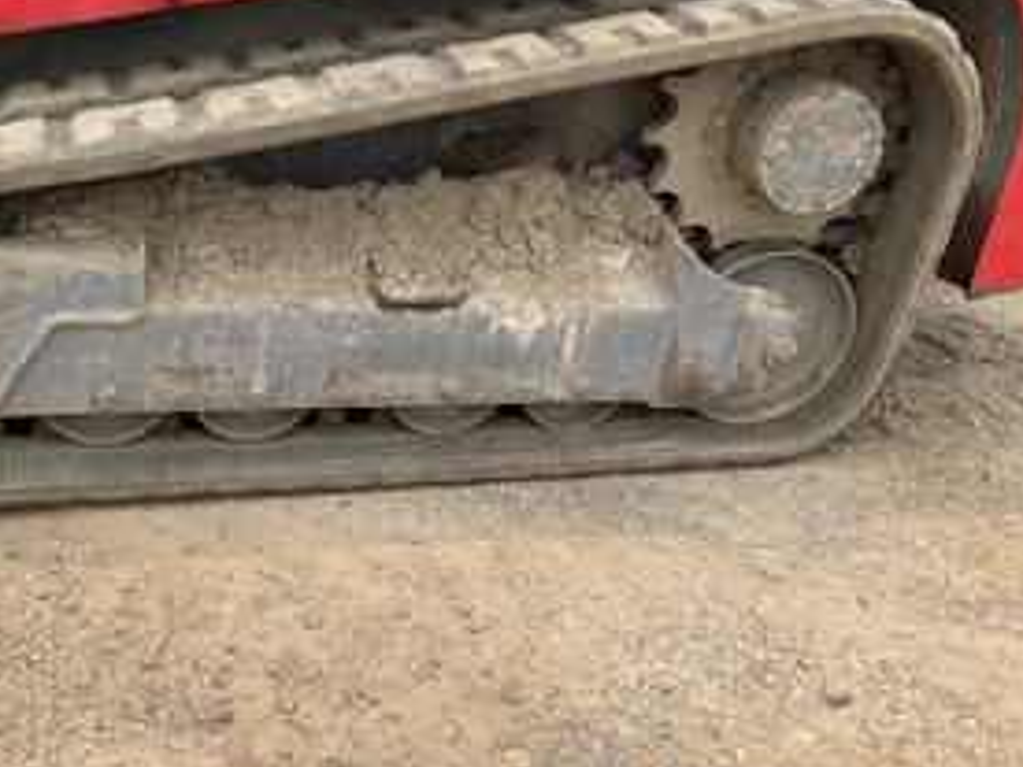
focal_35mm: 42
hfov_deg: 44.2
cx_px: 352
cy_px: 237
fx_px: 1241
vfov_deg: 33.9
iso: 25
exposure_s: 1/739
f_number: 1.8
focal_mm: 3
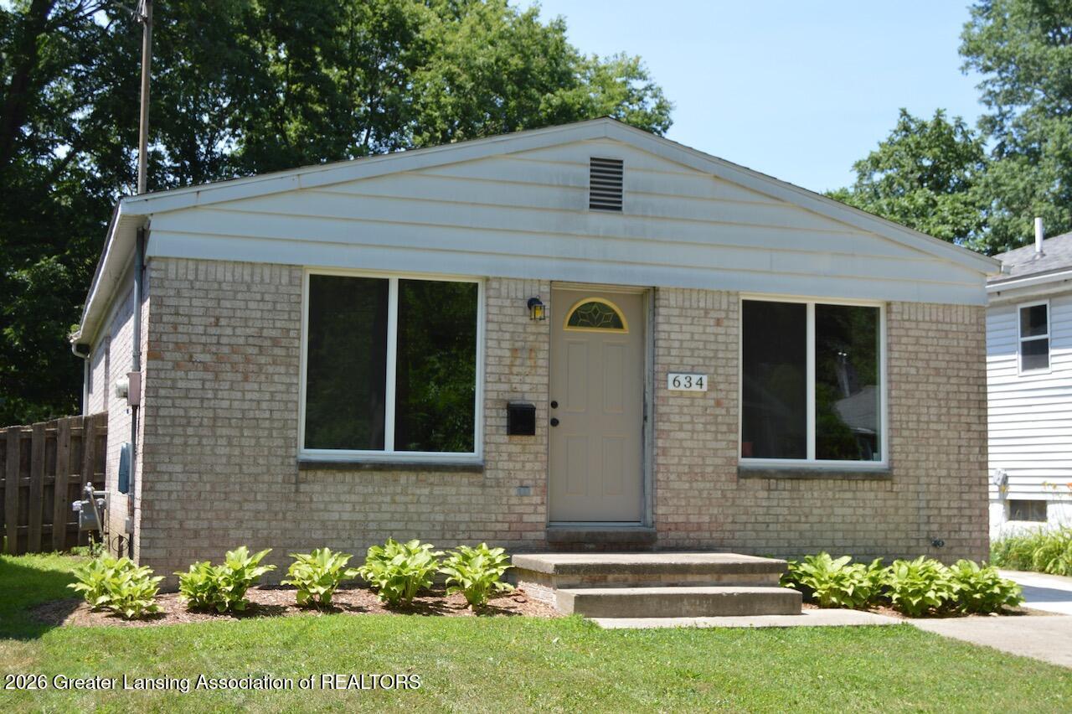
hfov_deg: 41.1
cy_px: 357
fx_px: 1429
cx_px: 536
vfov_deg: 28.0
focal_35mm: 48
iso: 100
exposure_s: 1/160
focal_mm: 32
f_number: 6.3
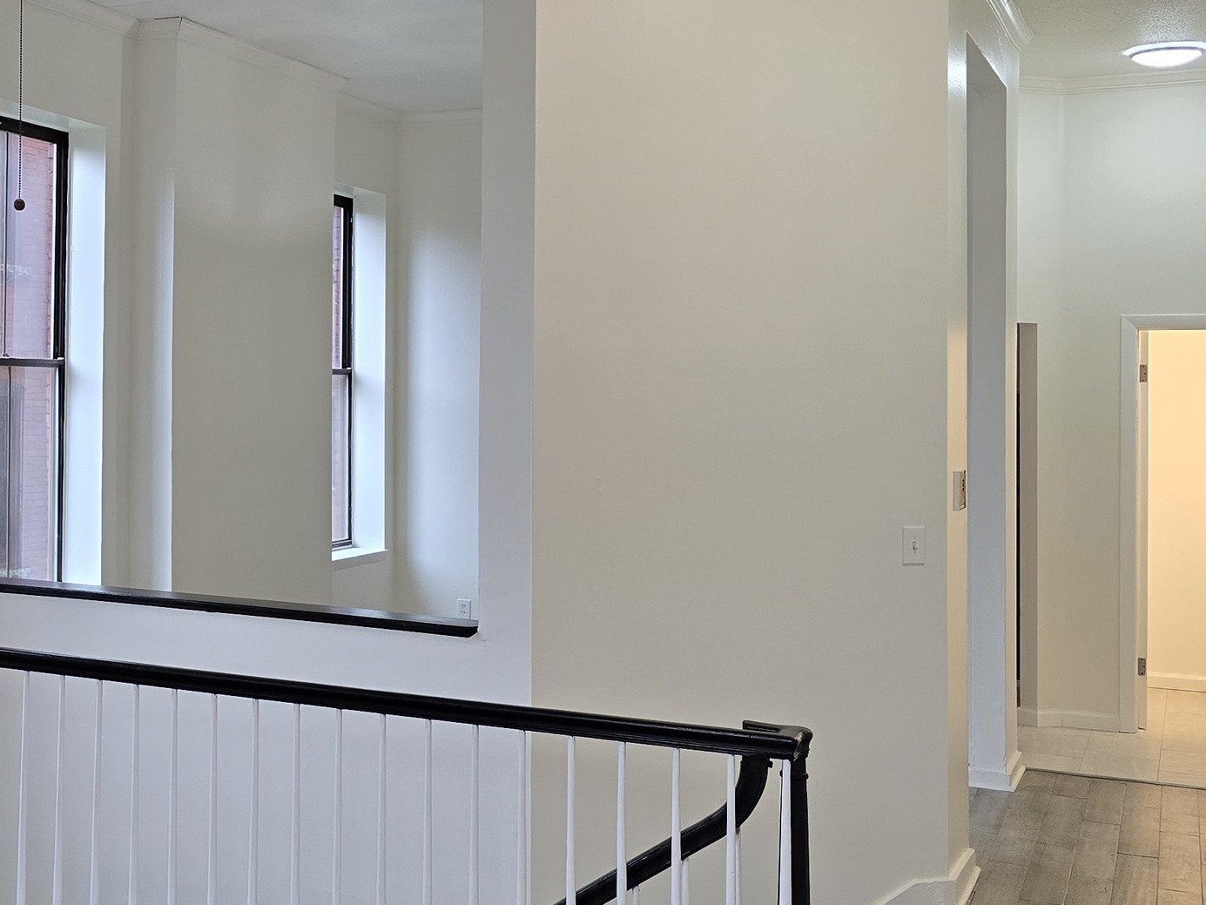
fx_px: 1777
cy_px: 333
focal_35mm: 51
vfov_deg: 28.4
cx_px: 44
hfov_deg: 34.6
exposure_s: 1/120
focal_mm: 6.3
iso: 200
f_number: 1.7
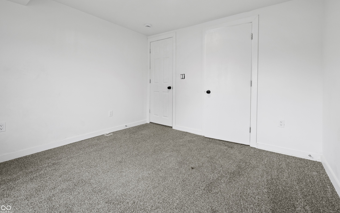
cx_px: 174
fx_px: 148
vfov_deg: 71.1
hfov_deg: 97.8
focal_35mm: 16
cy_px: 97
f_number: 10
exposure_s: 1/15
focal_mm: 15
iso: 4000
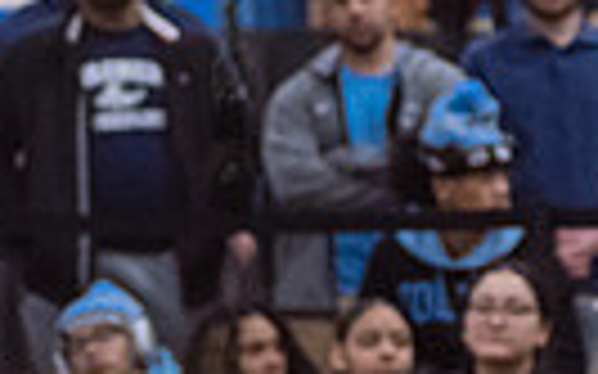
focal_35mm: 382
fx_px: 6223
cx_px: 229
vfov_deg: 3.4
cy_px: 538
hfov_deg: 5.5
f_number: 3.2
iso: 8000
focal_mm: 86
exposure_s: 1/500
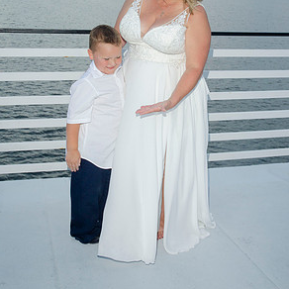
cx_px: 144
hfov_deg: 34.7
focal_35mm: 49
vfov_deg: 34.2
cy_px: 87
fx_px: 463
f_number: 5.6
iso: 200
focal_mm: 25
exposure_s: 1/100
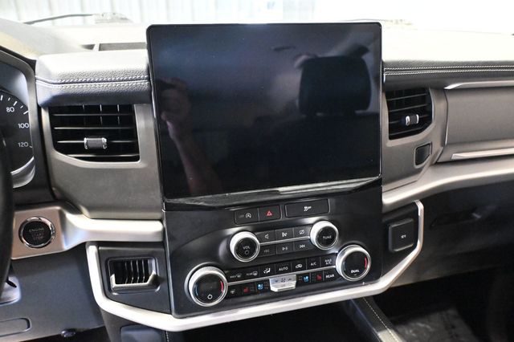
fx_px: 417
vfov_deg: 44.6
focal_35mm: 29
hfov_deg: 63.2
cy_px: 171
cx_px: 257
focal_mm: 19.5
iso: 12800
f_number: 3.8
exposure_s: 1/30
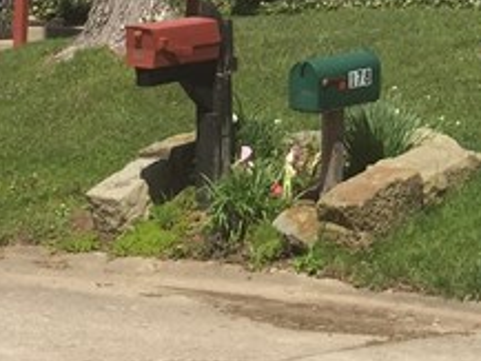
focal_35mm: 137
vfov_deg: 10.3
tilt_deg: +7.8
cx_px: 621
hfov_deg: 13.9
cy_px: -255
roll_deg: -2.1
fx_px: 1905
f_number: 2.2
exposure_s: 1/1980
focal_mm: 4.15
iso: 32
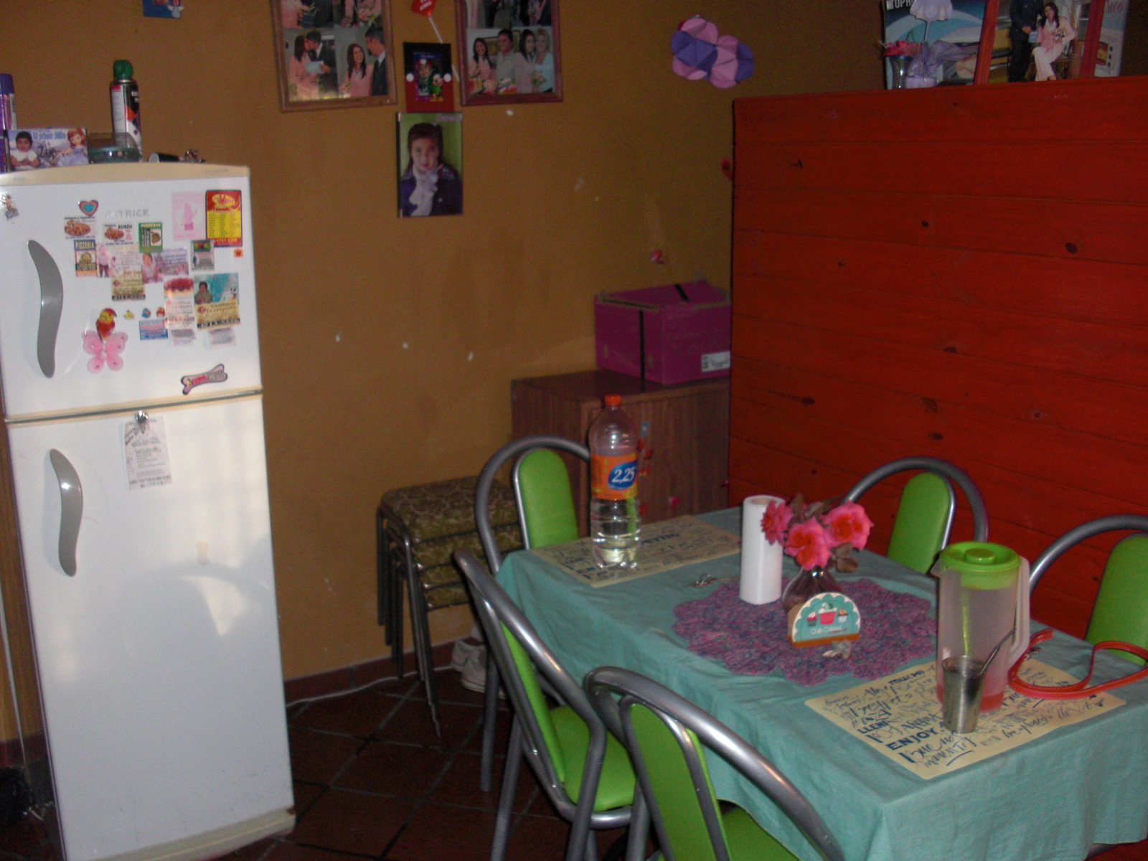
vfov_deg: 39.7
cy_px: 430
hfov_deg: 51.4
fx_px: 1194
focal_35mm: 36
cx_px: 574
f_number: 2.8
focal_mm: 6.3
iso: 200
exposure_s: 1/60
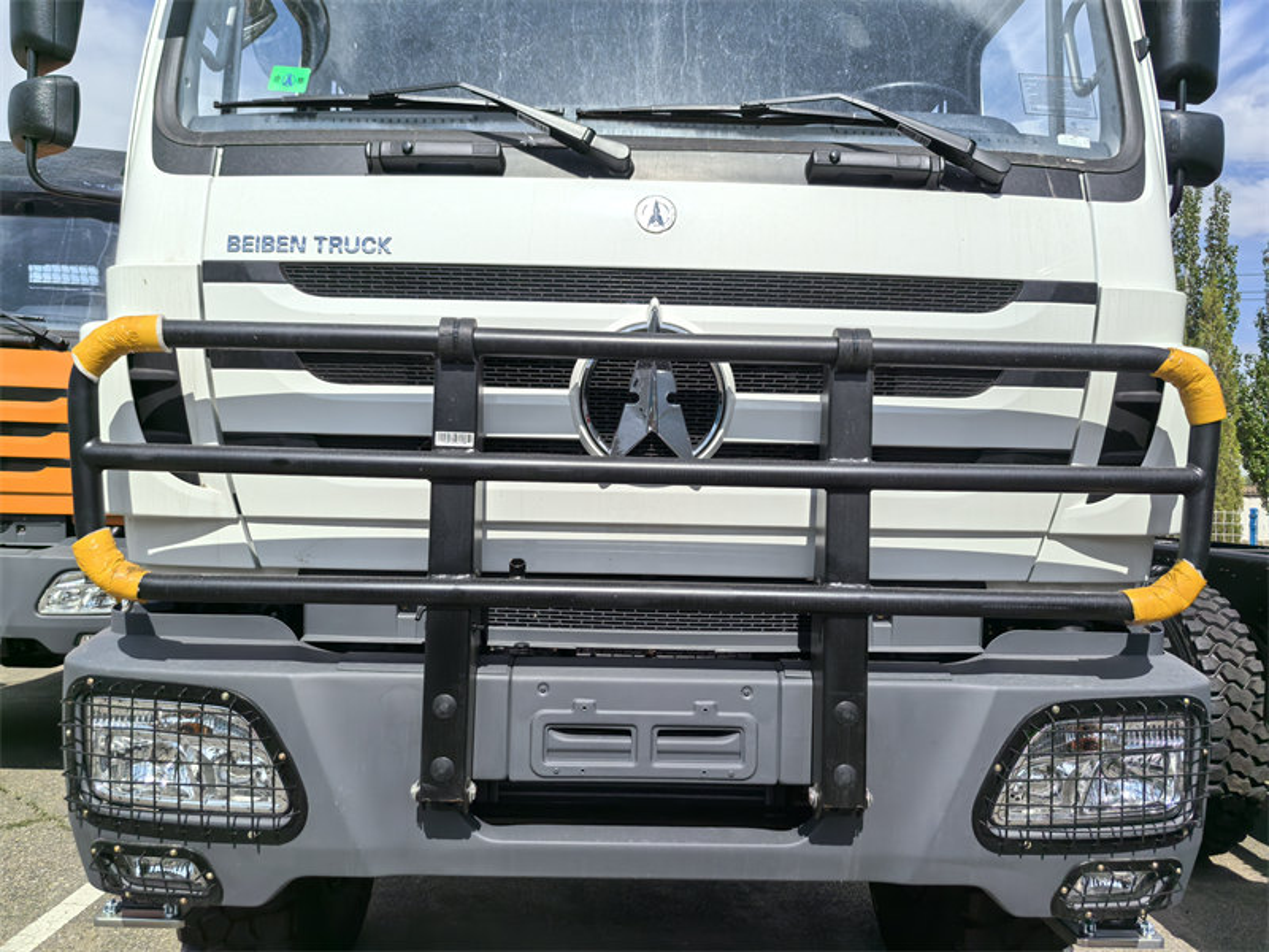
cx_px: 634
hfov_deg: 61.7
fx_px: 1063
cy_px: 476
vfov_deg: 48.2
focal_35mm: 29
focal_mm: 5.75
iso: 50
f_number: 1.4
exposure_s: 1/14085
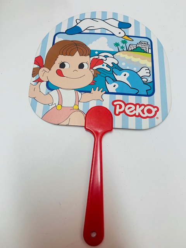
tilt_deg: -72.1
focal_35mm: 26
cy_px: 124
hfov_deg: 53.1
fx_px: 186
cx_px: 93
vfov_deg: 67.3
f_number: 1.8
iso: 50
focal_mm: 4.25
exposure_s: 1/50
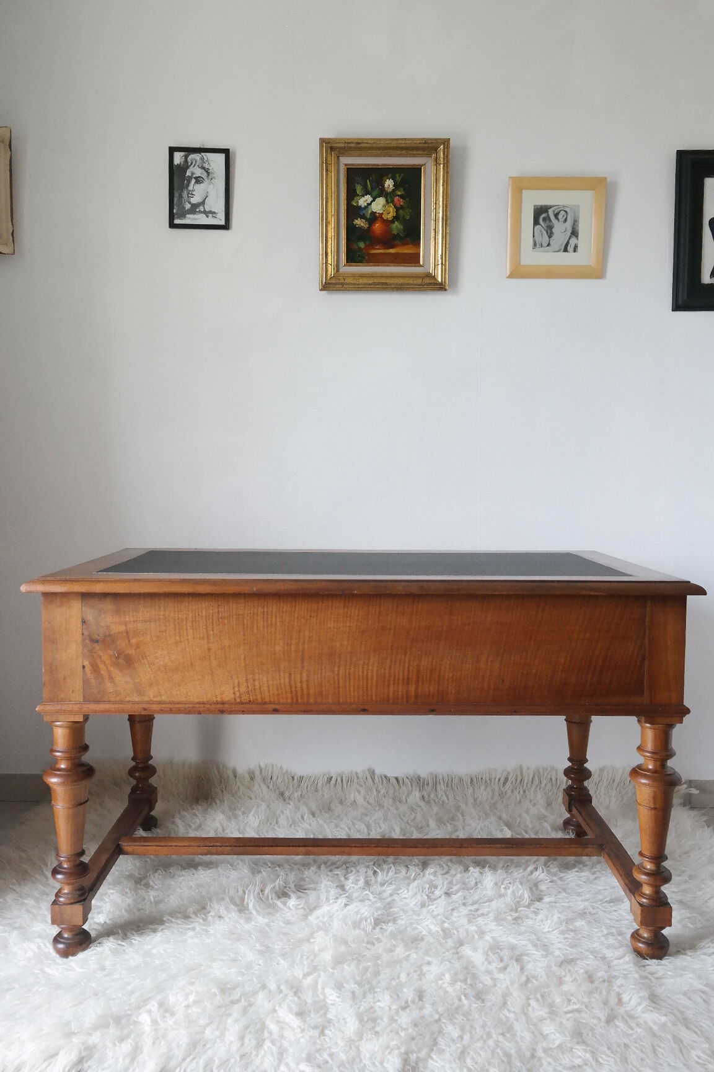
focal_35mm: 30
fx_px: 892
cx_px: 357
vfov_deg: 61.9
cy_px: 536
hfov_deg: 43.6
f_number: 5.6
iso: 1600
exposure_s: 1/30
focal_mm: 20
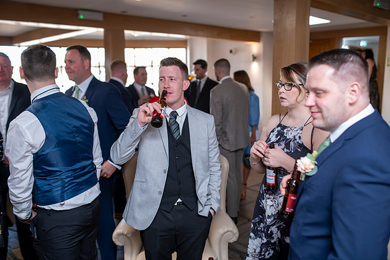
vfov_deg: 37.8
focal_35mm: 35
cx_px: 195
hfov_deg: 54.5
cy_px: 130
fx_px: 379
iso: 200
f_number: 2.5
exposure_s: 1/100
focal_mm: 35
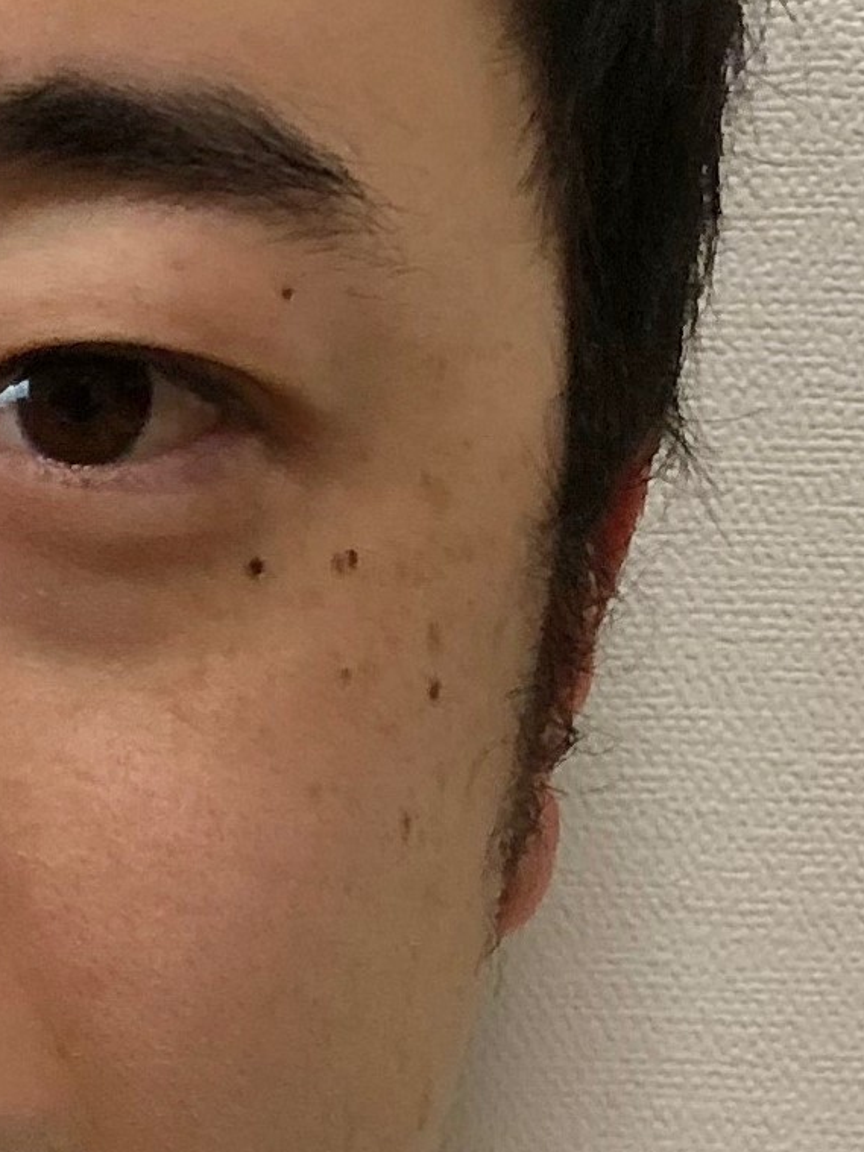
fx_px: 3329
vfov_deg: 19.6
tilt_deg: -7.8
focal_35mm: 100
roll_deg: -1.4
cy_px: 741
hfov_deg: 14.3
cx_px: -222
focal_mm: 4
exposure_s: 1/30
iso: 40
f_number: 1.8
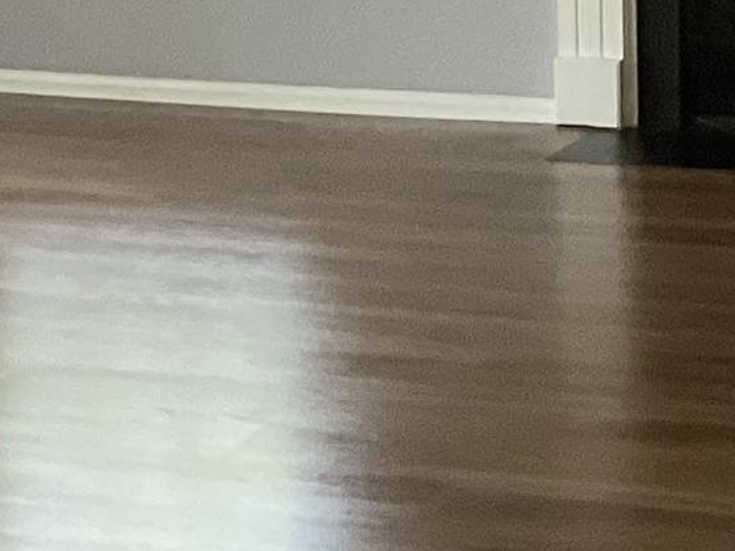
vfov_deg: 8.6
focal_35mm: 170
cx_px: 360
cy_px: -113
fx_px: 3610
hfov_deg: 11.6
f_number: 2.4
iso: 160
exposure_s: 1/60
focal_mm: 3.3
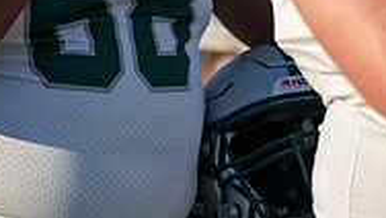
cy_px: -111
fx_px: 3400
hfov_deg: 6.5
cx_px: 74
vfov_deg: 3.7
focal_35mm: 332
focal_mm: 96
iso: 100
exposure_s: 1/1600
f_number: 2.8
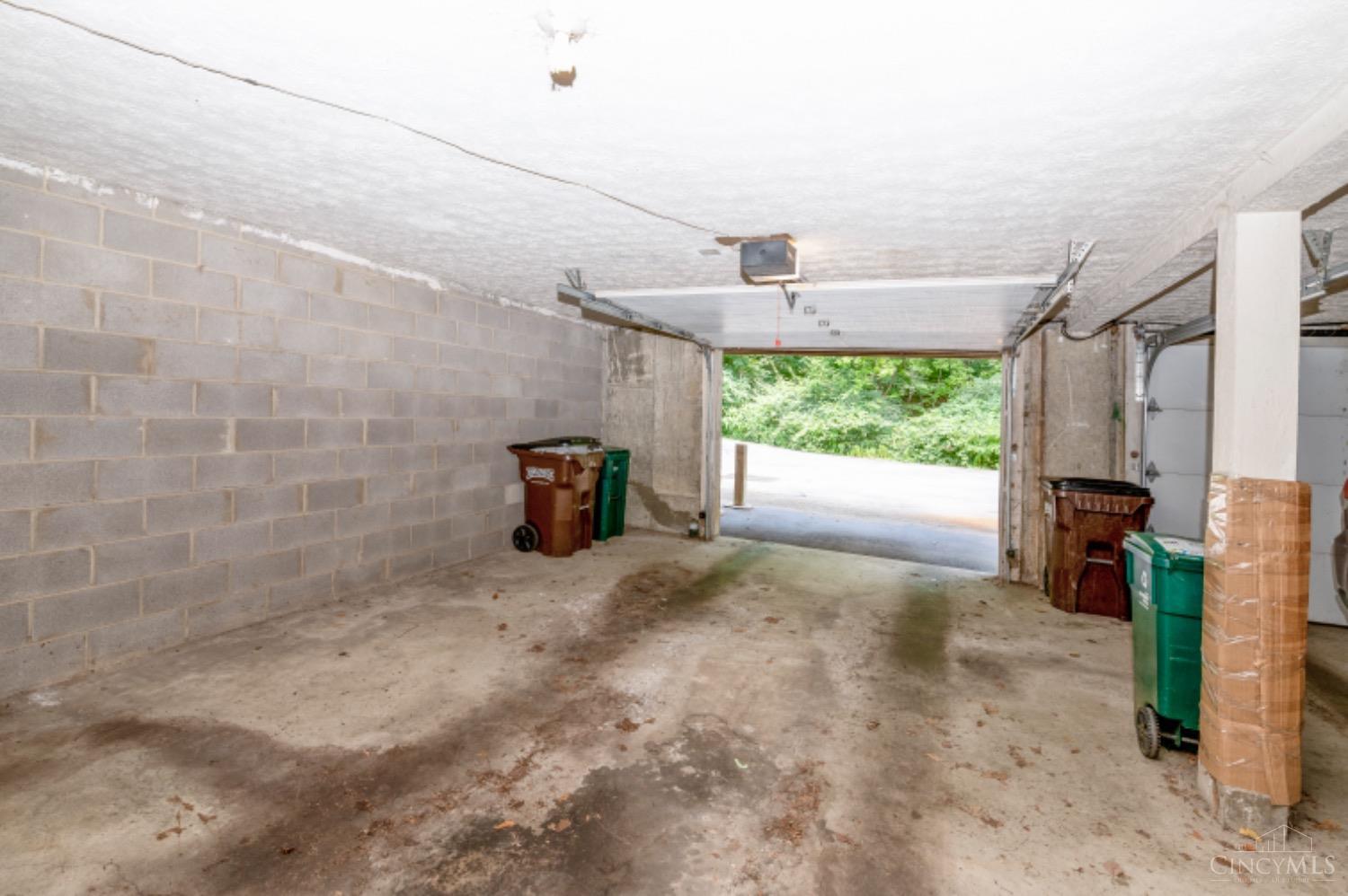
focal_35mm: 15
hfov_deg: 100.4
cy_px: 448
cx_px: 674
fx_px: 561
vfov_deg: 77.2
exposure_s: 1/15
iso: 200
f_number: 8
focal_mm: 15
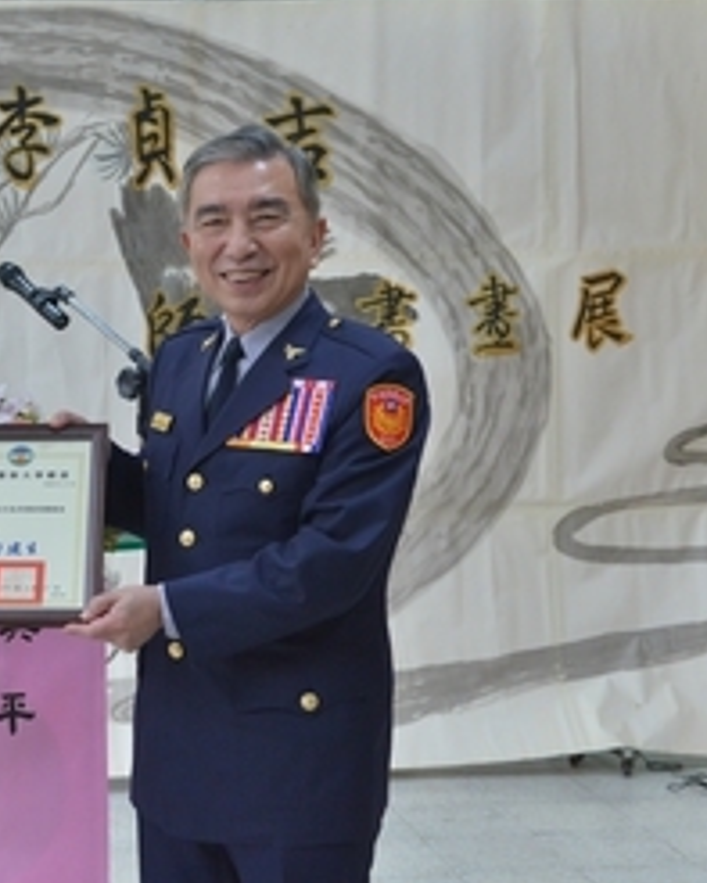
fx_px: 1595
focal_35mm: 61
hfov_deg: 24.0
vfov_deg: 30.9
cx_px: 11
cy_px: 433
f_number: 5
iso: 3200
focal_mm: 40
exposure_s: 1/250
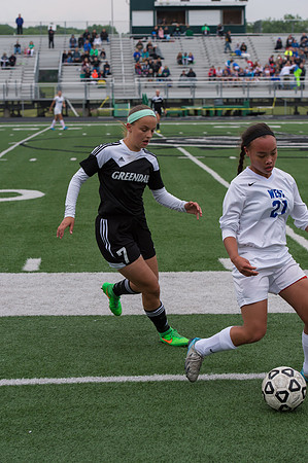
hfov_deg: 15.9
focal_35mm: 86
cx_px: 154
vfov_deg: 23.7
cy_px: 232
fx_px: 1106
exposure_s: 1/800
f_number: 6.3
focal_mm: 86
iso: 1000
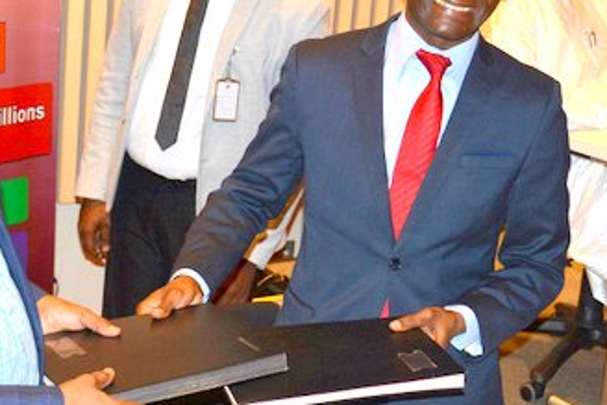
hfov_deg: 26.6
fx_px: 1282
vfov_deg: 17.9
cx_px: 242
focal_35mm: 76
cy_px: 140
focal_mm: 26
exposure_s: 1/30
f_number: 5.6
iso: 200
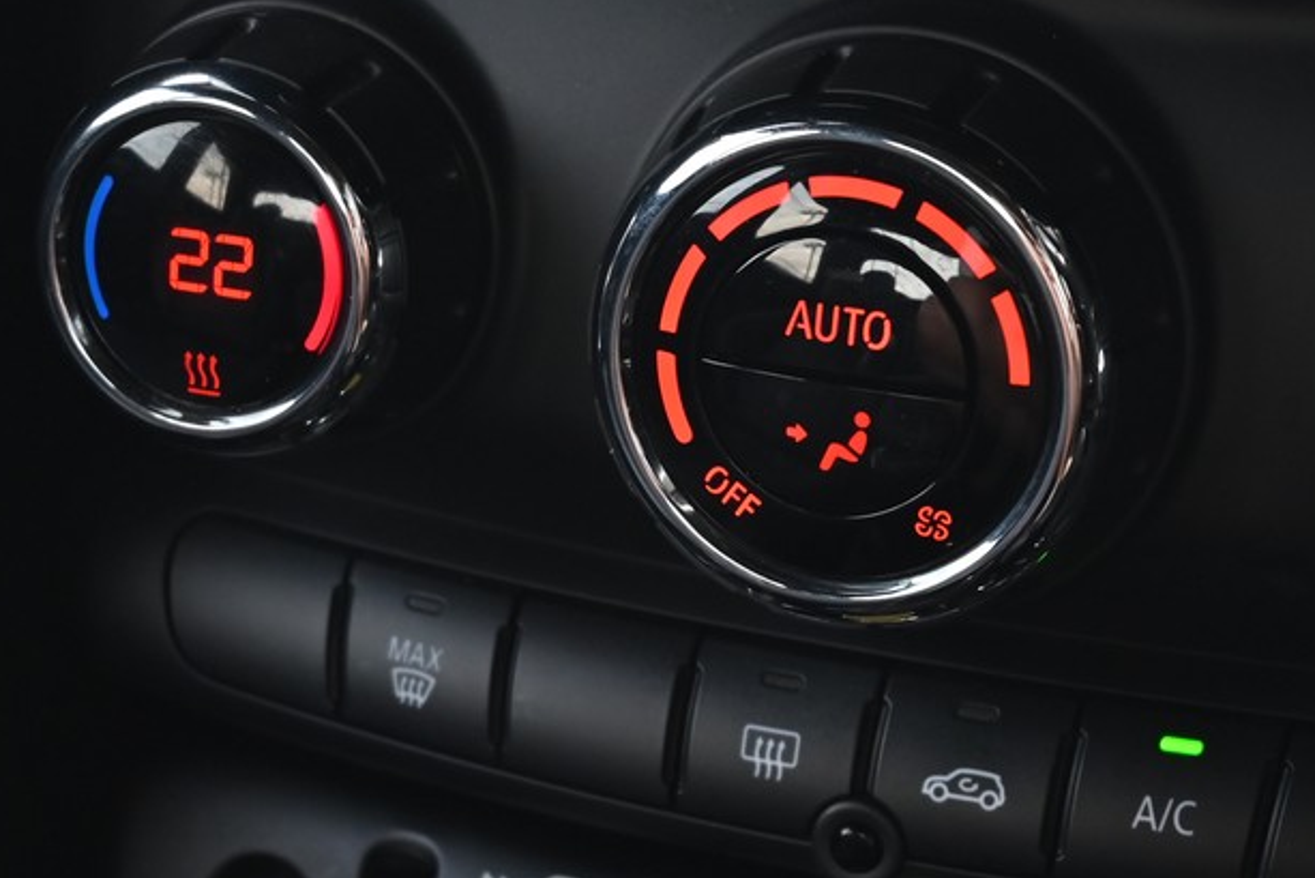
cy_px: 430
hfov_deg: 18.1
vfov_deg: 12.1
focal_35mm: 113
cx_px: 845
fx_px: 4128
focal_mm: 42
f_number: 5.6
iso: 560
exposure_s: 1/45
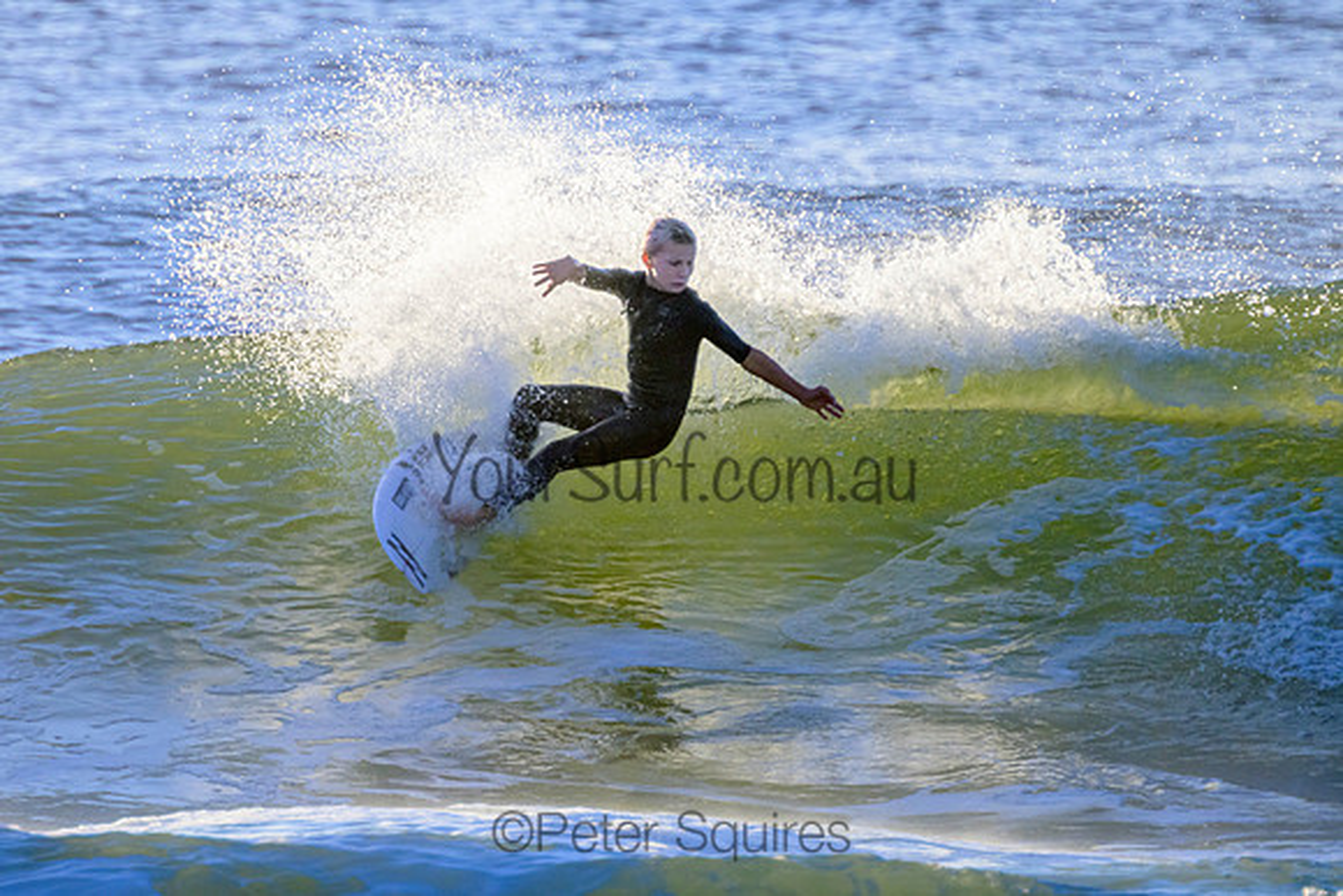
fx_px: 40969
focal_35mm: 1098
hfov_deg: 1.9
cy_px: 356
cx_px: 472
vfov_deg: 1.3
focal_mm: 800
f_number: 11
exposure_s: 1/1000
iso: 1100
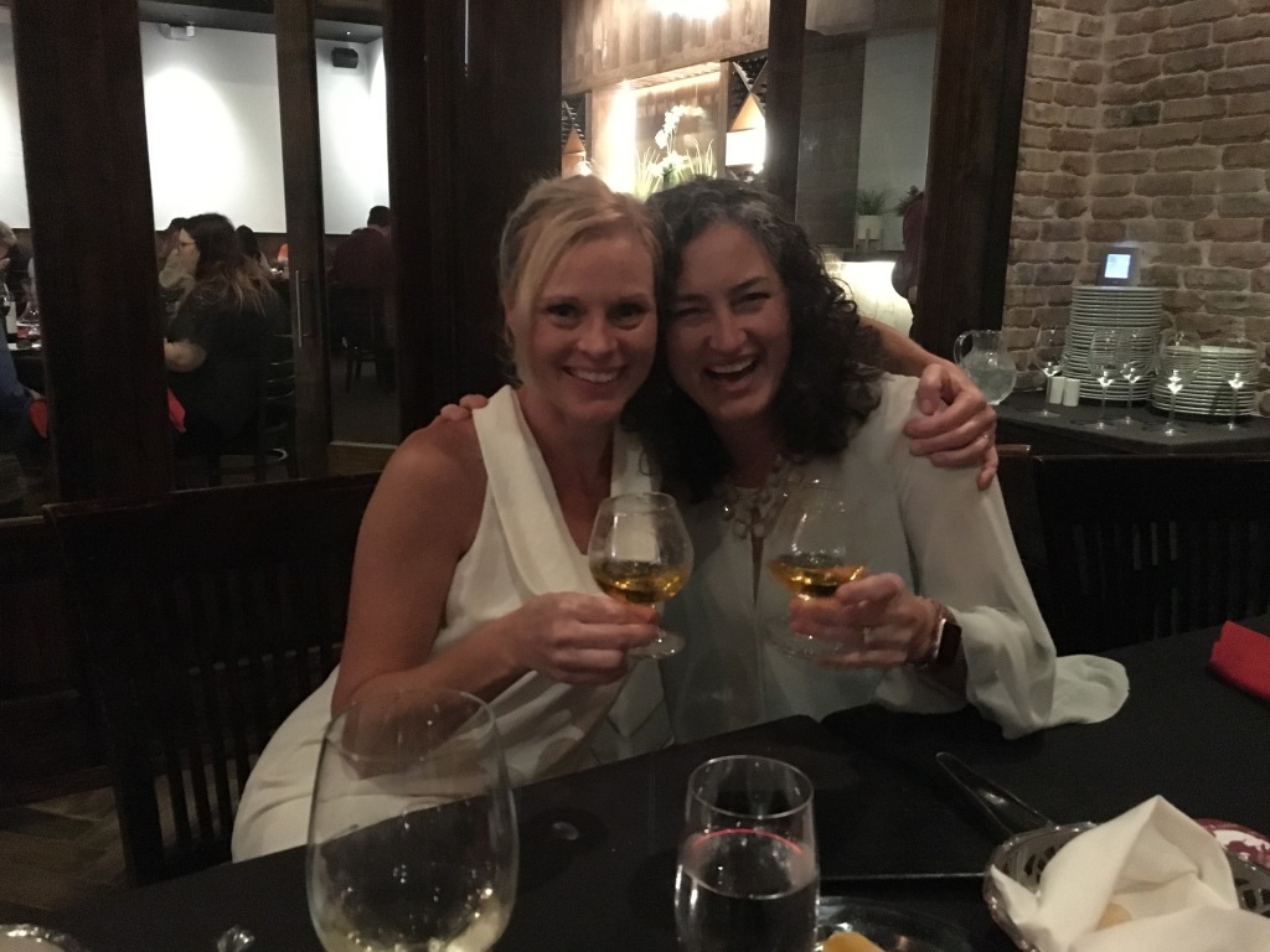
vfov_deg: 48.2
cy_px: 476
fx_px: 1064
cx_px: 635
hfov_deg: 61.7
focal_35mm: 29
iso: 1600
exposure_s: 1/15
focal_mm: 4.15
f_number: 2.2
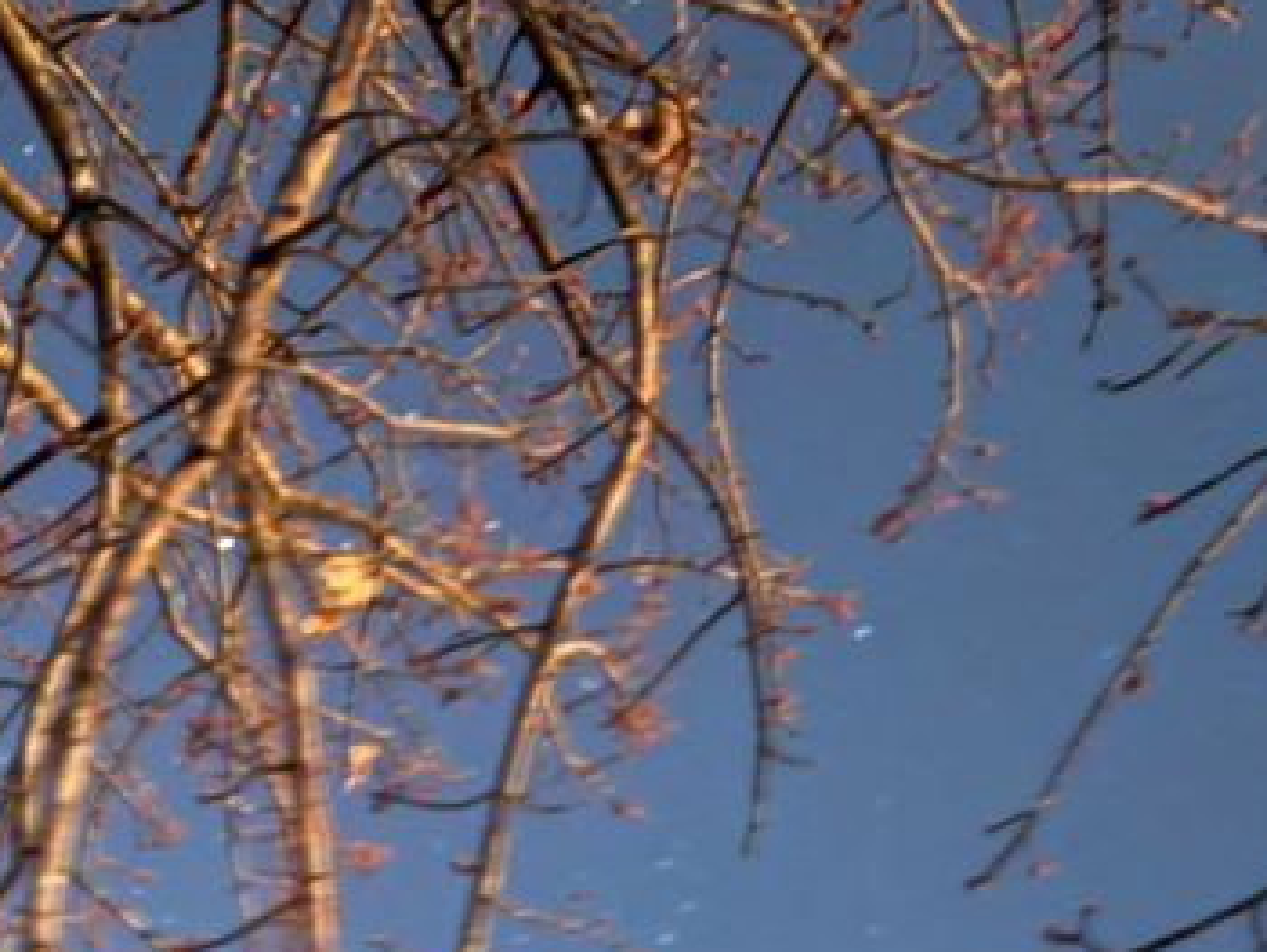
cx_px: -543
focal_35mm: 95
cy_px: 1528
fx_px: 3480
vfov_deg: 14.3
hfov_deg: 18.6
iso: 2000
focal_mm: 5.96
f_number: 1.6
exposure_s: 1
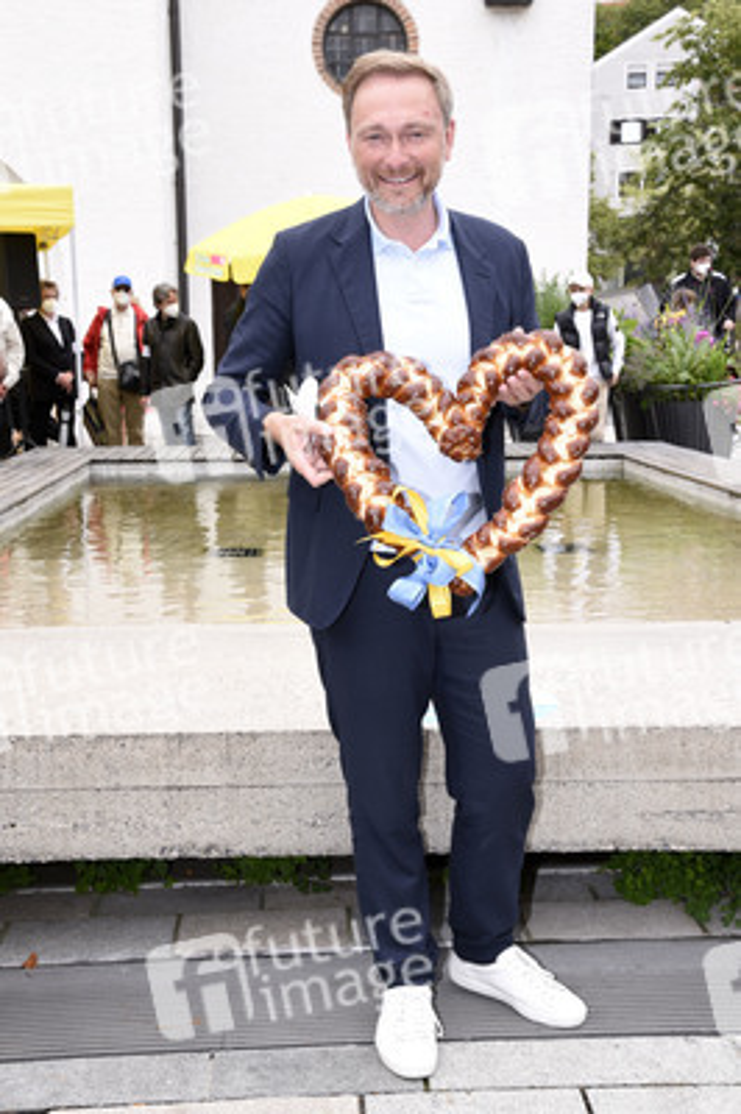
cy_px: 557
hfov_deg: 33.3
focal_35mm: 40
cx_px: 370
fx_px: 1237
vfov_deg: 48.5
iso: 320
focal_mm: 40
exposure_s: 1/160
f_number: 9
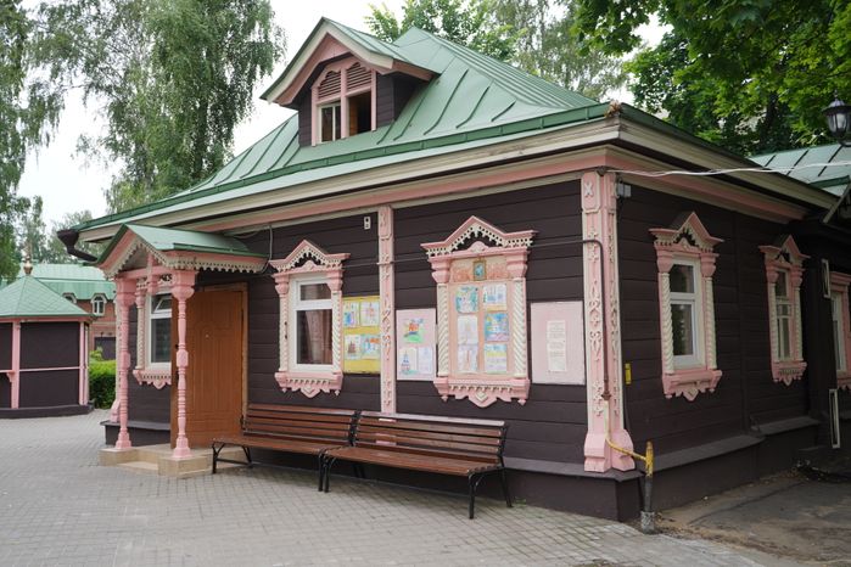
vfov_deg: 38.9
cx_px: 426
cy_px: 284
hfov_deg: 55.8
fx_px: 804
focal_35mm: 34
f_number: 4
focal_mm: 34
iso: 320
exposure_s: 1/160
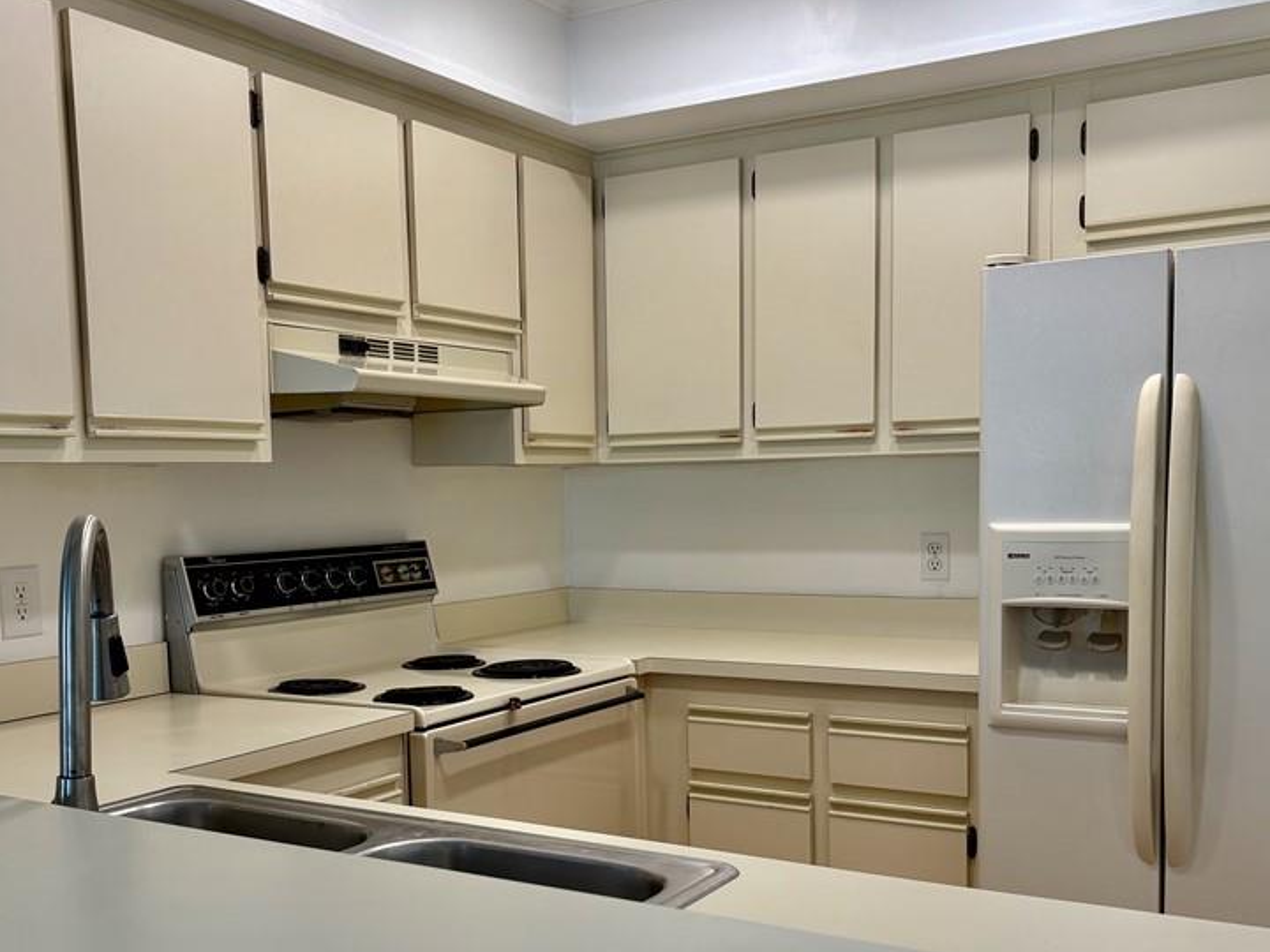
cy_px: 614
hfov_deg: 50.1
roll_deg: +1.9
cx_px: 607
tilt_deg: -5.3
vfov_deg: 38.3
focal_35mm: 37
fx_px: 1357
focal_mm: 5.96
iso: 50
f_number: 1.6
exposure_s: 1/120
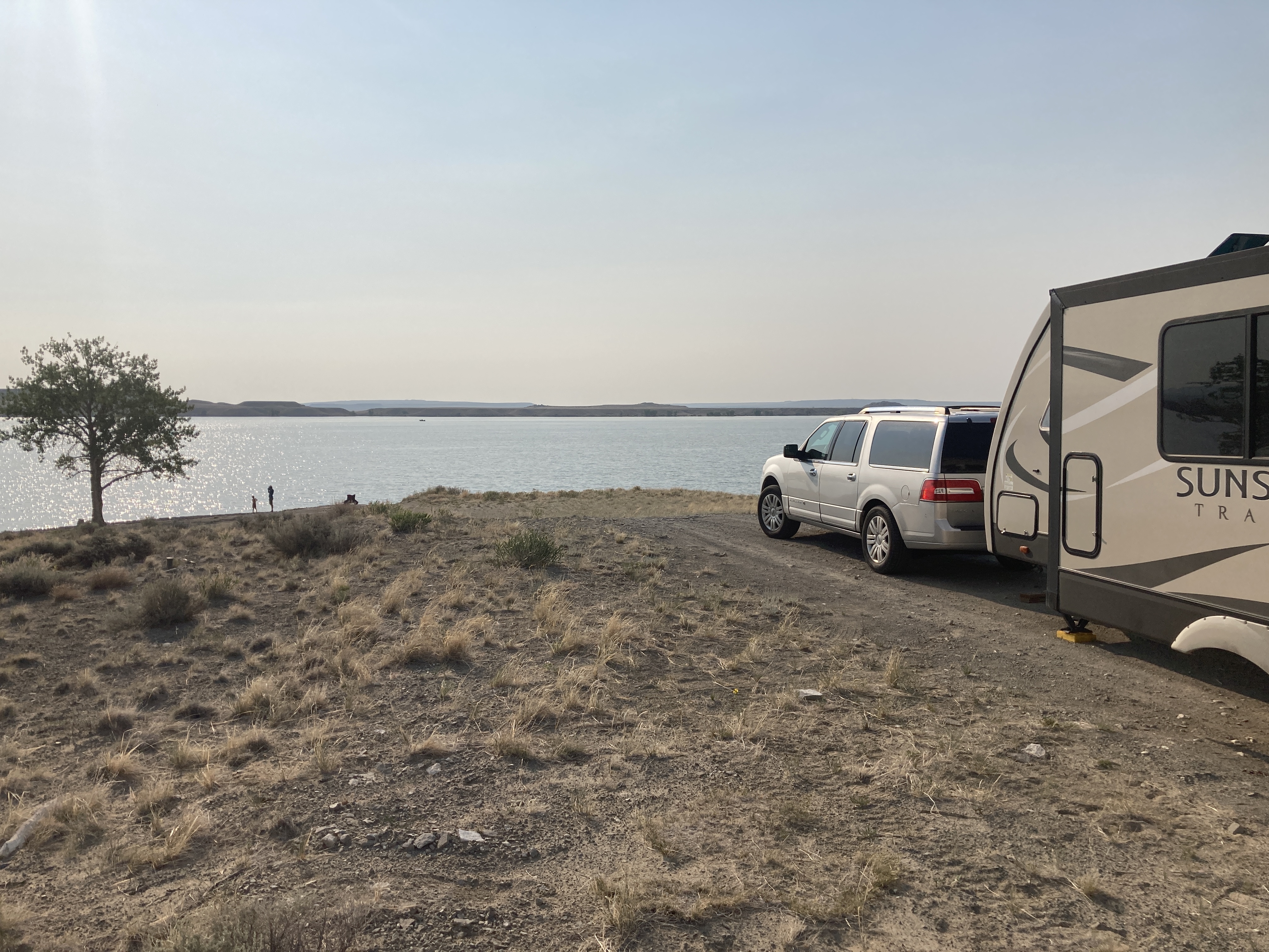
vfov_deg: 49.7
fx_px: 1026
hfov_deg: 63.4
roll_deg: +1.5
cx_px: 634
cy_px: 476
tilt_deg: -3.8
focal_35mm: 28
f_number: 1.8
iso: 25
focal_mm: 3.99
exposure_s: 1/6944
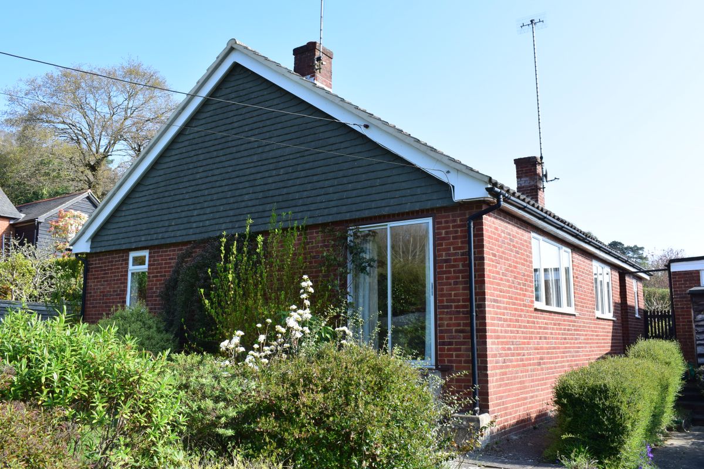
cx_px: 352
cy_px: 234
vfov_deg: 41.7
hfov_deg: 59.5
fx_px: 616
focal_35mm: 32
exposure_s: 1/250
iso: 400
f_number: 10
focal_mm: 21
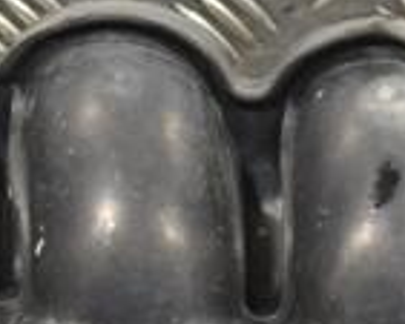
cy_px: 456
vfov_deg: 5.7
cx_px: 195
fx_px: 3239
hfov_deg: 7.2
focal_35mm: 270
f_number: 8
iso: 3200
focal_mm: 45
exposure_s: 1/250
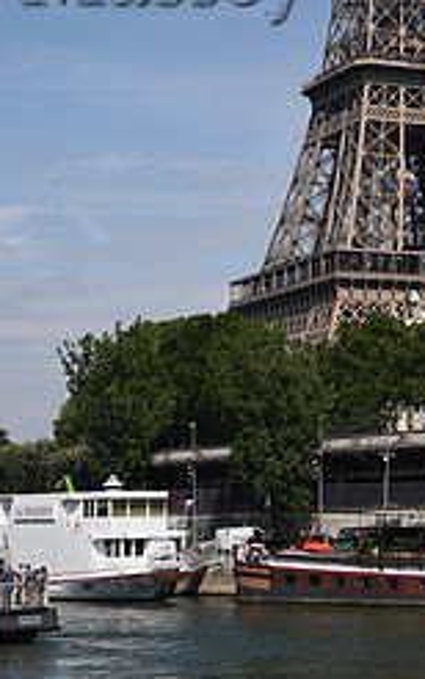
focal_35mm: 101
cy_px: -19
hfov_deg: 12.9
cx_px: 335
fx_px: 1870
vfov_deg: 19.9
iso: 110
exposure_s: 1/200
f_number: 13
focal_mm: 42
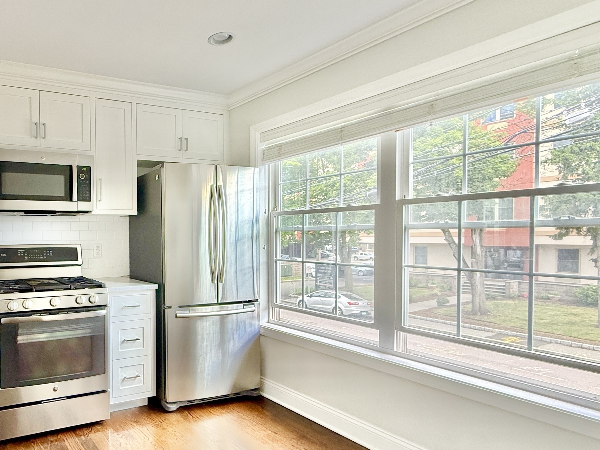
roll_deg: -0.2
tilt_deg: -1.0
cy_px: 246
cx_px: 111
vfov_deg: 58.8
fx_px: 399
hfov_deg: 66.4
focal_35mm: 23
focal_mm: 2.22
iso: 200
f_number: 2.2
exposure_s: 1/99
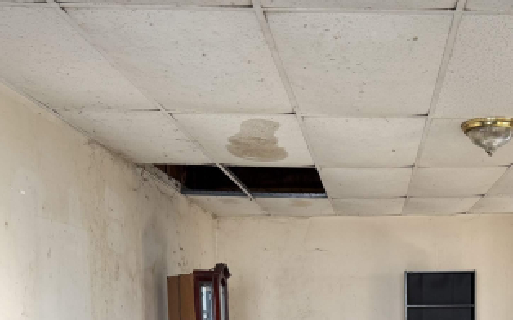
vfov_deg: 22.1
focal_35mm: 54
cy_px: 385
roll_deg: +1.0
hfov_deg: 36.6
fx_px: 755
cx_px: 391
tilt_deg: -5.7
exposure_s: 1/121
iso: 200
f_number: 1.78
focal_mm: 6.76
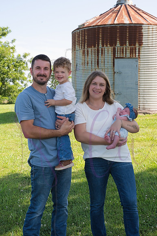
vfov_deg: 35.1
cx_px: 78
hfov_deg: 23.8
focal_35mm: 57
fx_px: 373
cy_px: 118
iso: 400
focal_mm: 57
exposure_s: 1/320
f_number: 10
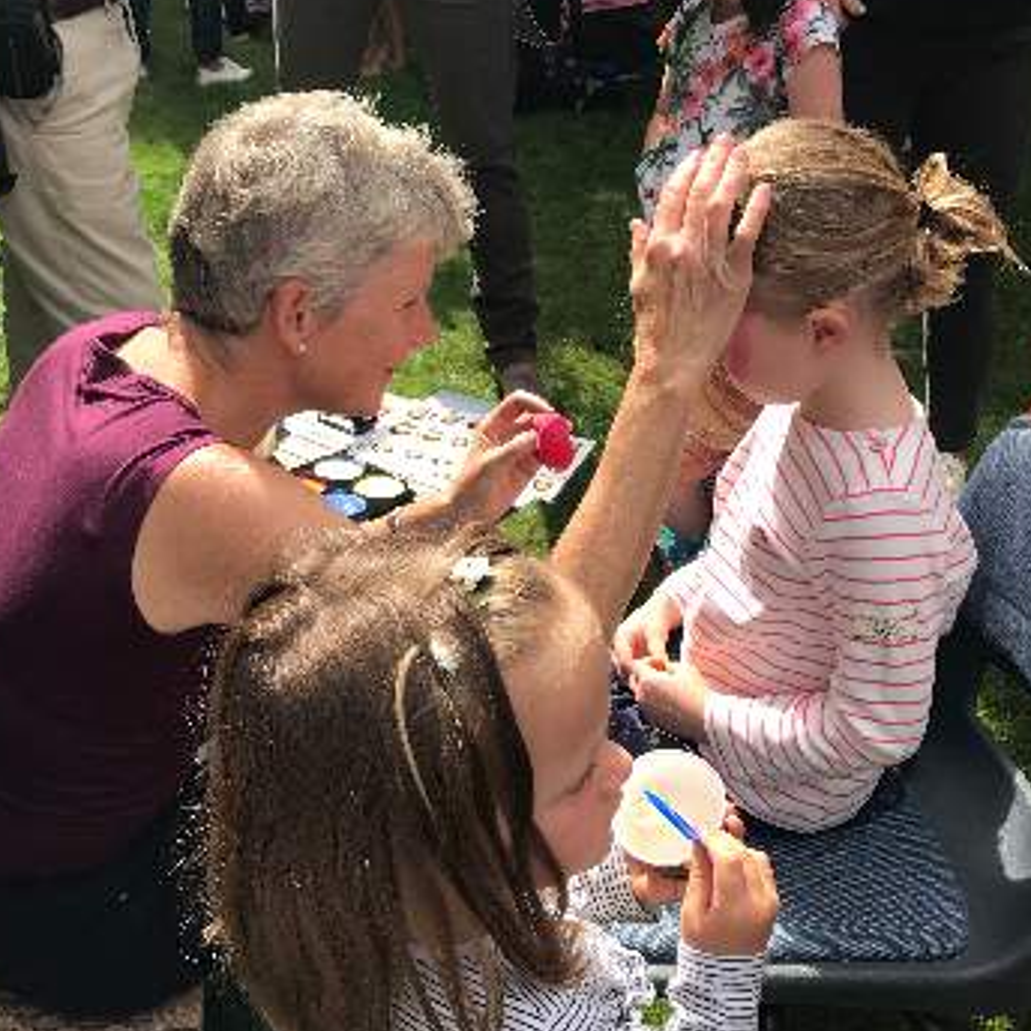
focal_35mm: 41
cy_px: 496
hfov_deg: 40.6
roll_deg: +2.4
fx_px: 1382
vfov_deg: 40.9
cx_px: 384
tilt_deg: -30.6
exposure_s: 1/939
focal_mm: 3.99
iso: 20
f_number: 1.8
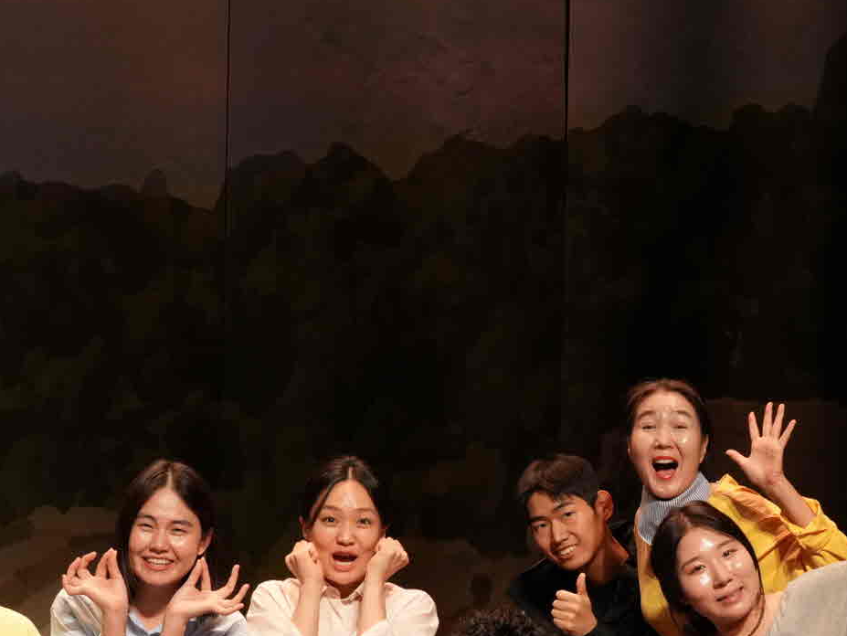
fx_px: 2913
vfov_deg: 12.2
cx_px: 488
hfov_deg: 16.5
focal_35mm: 119
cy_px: 709
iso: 1600
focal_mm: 41
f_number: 6.3
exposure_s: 1/80
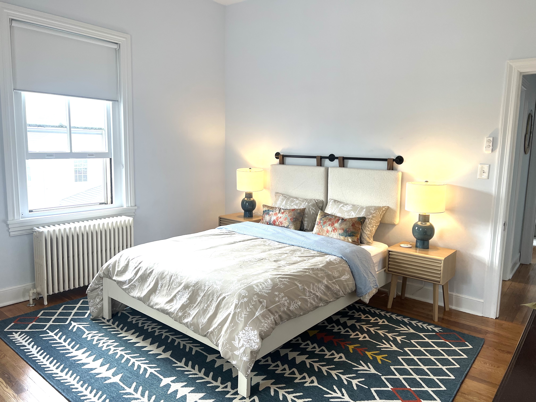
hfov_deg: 67.3
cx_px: 268
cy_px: 201
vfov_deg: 53.1
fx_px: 403
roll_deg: -1.1
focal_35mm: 26
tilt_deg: -7.0
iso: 64
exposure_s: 1/120
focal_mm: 5.7
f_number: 1.5
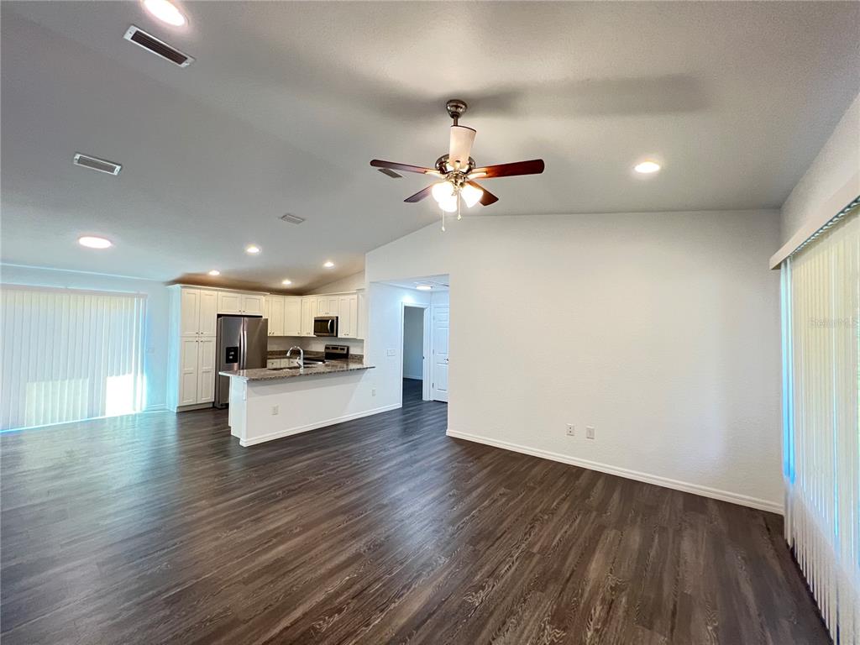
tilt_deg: +2.2
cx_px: 430
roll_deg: -1.0
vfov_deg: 89.9
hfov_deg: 106.2
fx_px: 323
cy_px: 322
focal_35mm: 13
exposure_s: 1/60
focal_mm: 1.57
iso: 400
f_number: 1.8
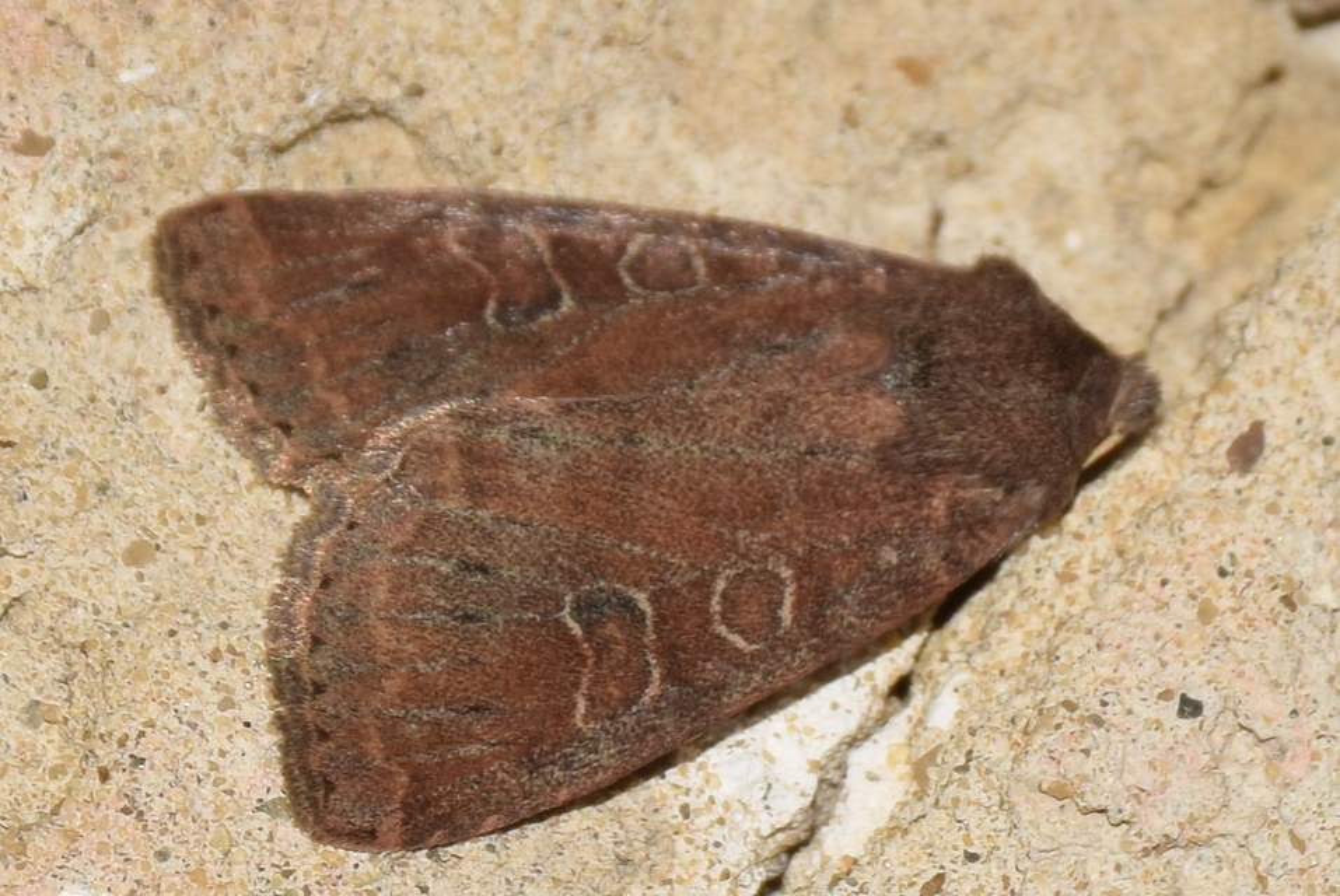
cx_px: 670
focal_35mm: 210
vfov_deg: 6.6
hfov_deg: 9.8
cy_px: 448
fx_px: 7824
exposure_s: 1/160
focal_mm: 140
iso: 100
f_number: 13
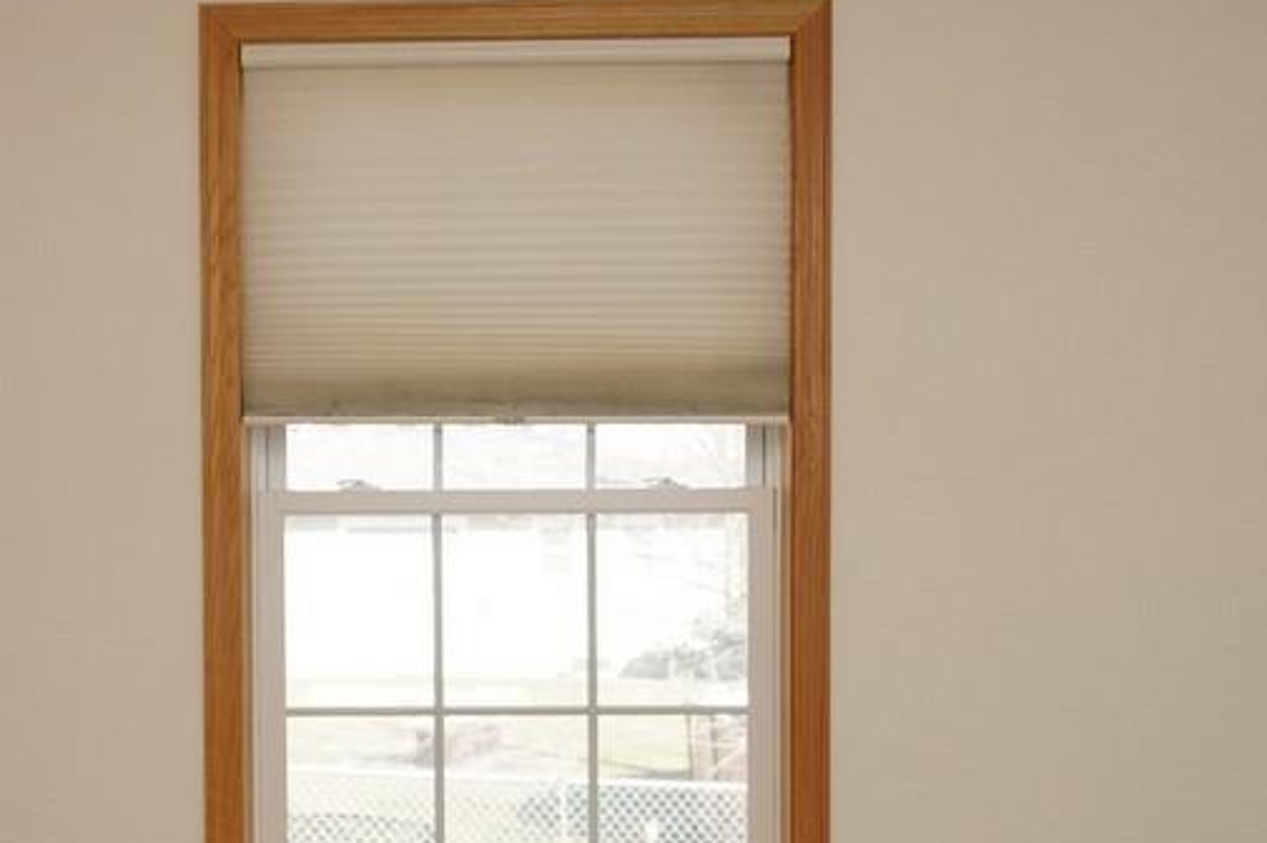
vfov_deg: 22.1
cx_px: 470
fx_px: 2148
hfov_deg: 32.7
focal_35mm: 61
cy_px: 597
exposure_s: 1/160
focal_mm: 19
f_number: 4
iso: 320
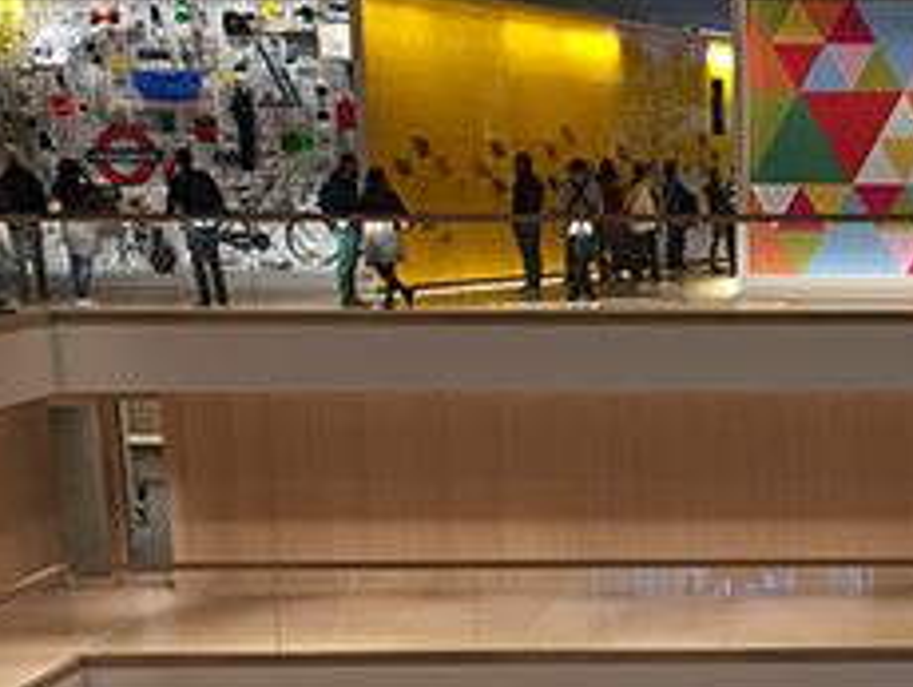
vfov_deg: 23.1
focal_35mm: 63
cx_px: 913
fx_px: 1663
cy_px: 514
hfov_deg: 28.8
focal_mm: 4.15
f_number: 2.2
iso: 125
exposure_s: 1/33
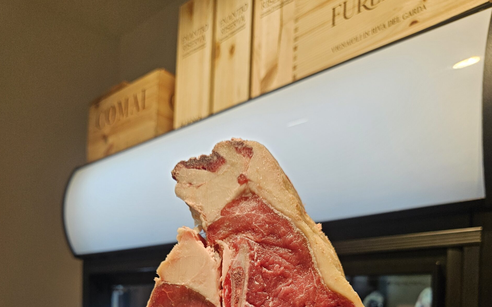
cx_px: 246
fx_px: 442
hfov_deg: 58.1
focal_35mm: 33
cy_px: 323
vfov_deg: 34.1
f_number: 1.8
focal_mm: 5.4
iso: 50
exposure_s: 1/100
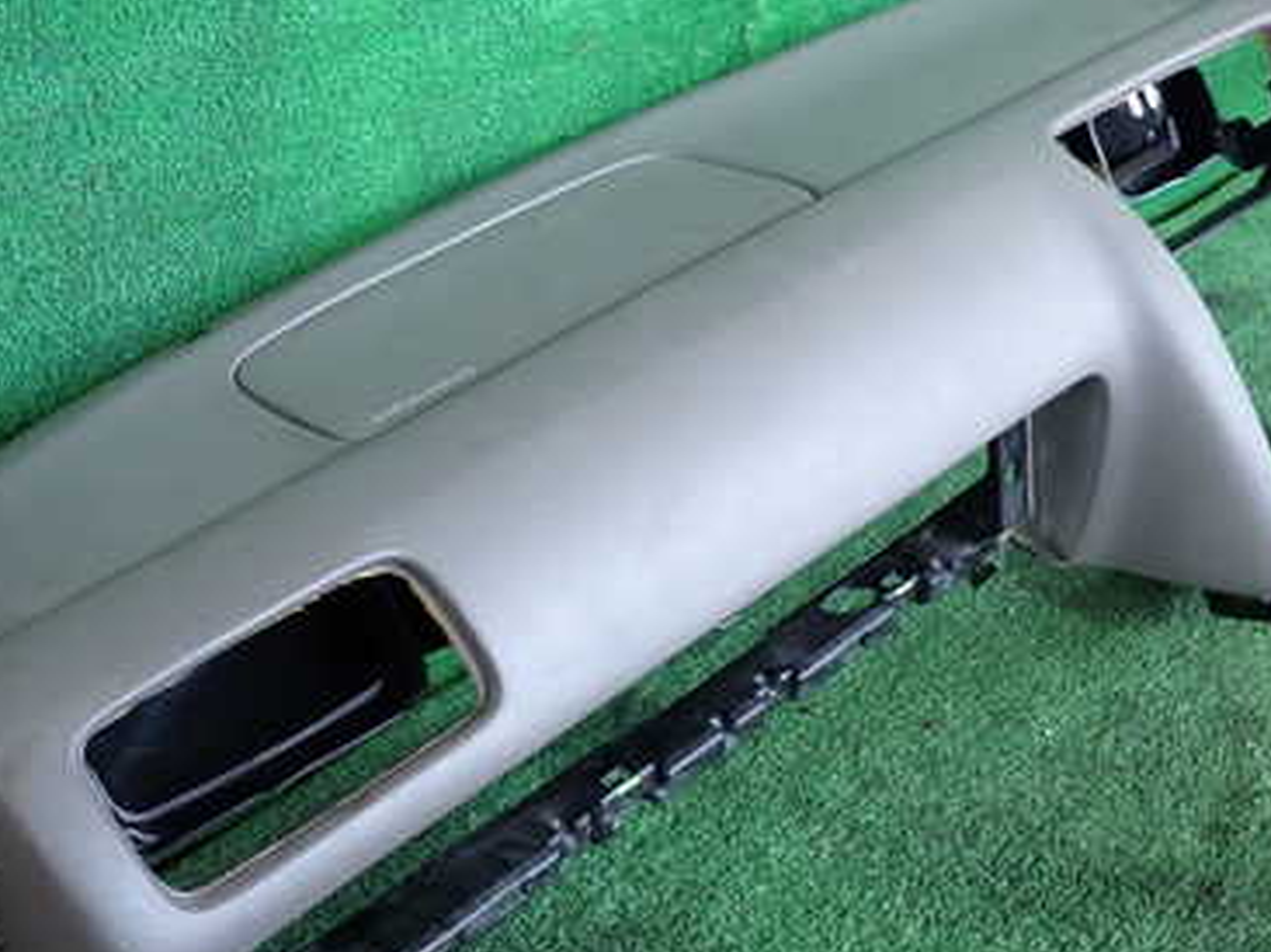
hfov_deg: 45.4
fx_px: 1504
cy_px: 473
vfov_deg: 35.1
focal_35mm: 41
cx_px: 795
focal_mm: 4.5
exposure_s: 1/125
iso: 200
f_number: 2
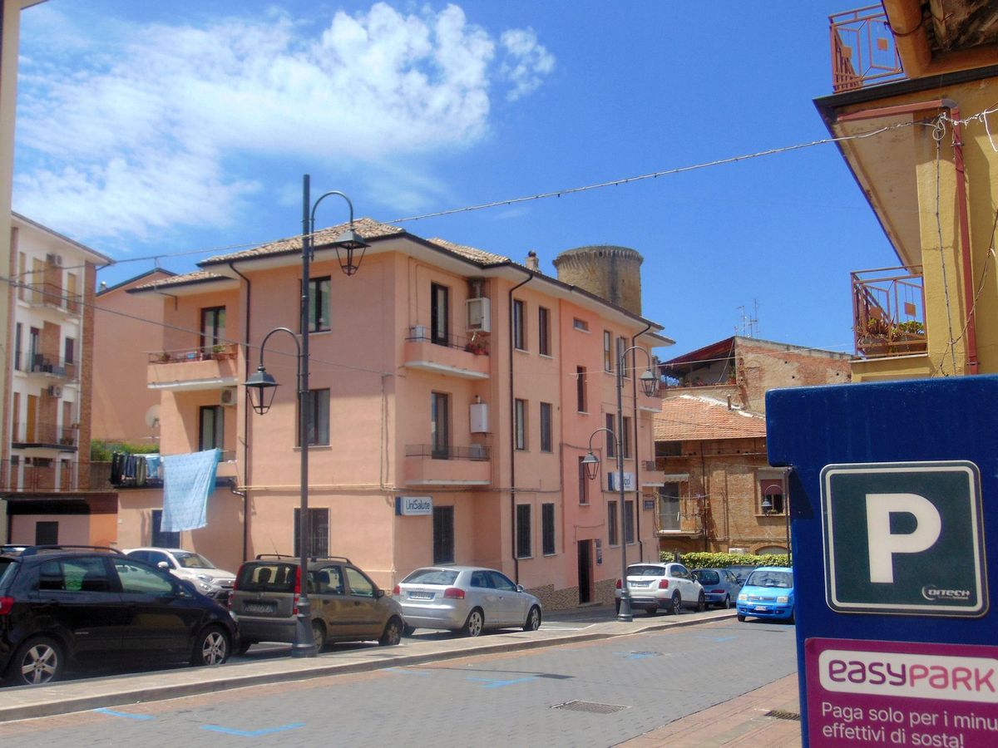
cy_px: 374
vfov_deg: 40.7
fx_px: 1009
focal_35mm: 35
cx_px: 499
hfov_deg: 52.6
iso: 80
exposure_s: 1/250
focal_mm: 6.3
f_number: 8.3
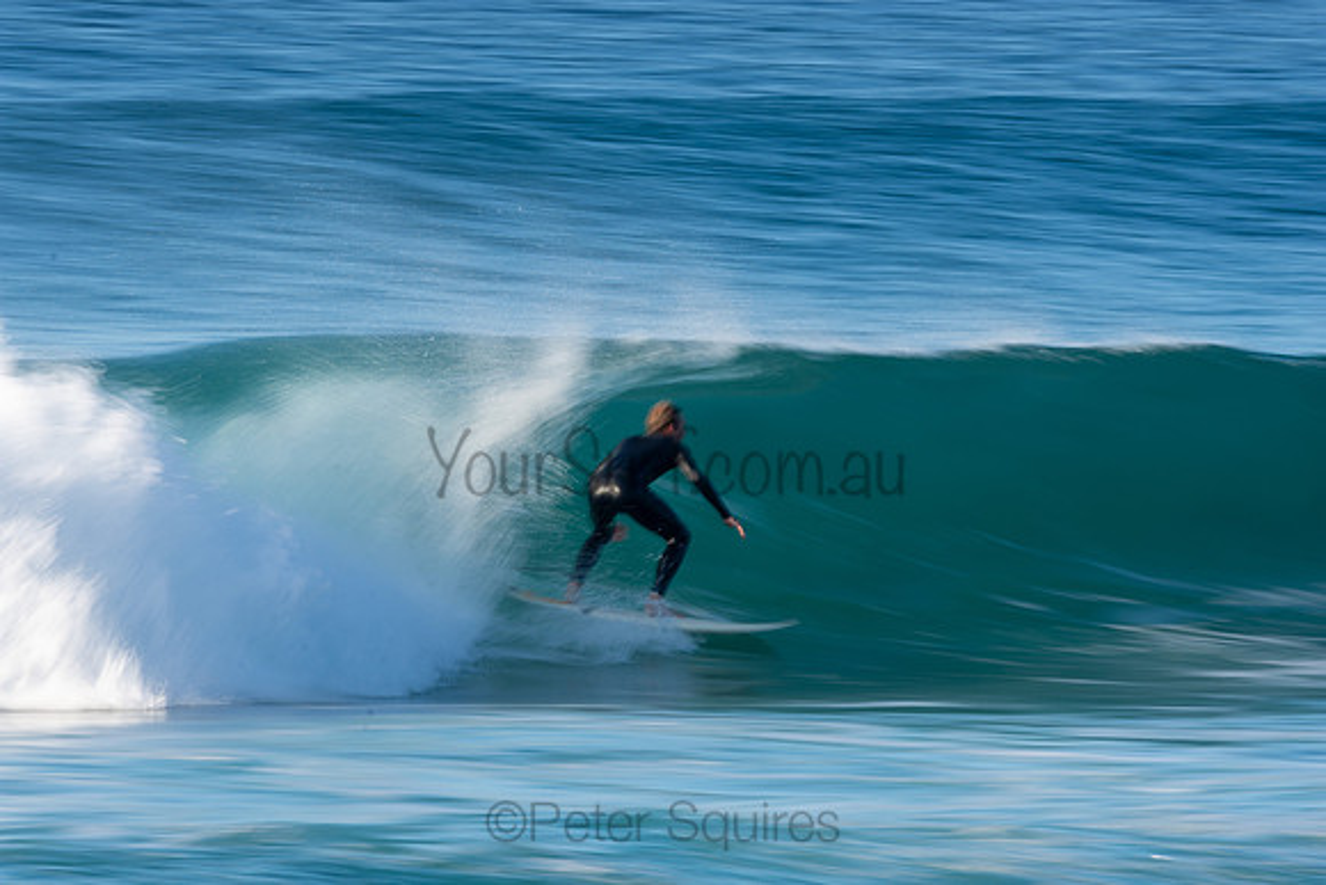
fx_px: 27630
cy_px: 442
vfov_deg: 1.8
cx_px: 663
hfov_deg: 2.7
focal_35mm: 750
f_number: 20
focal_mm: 500
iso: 100
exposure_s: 1/25
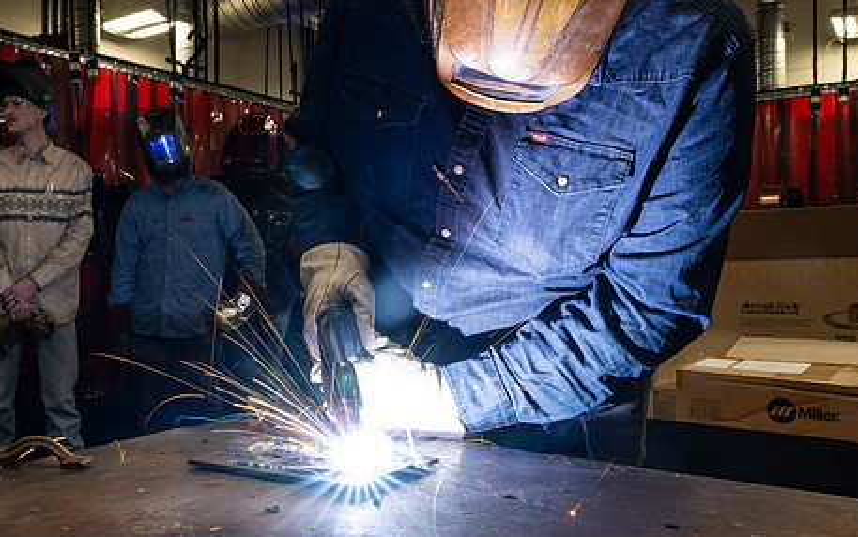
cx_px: 333
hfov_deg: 56.1
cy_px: 263
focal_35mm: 34
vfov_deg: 37.3
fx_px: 795
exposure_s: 1/10
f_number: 13
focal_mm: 24
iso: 50
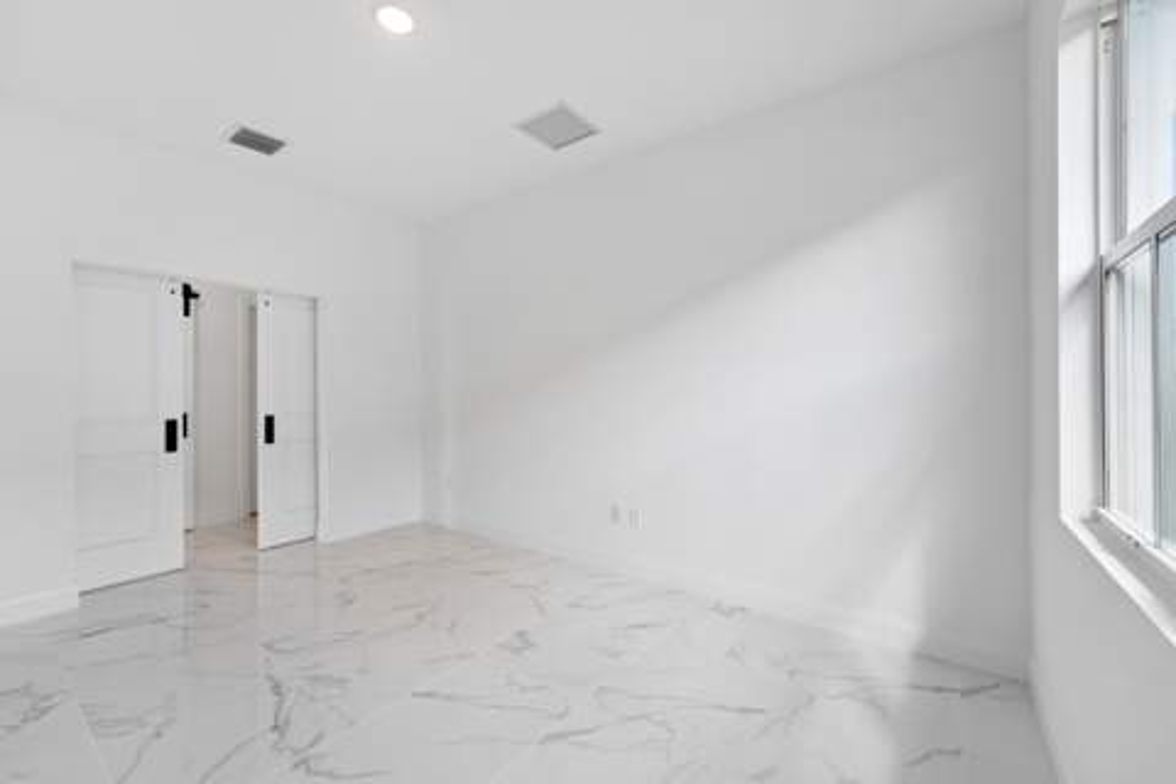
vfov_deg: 81.2
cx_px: 588
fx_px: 457
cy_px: 392
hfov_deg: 104.3
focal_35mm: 14
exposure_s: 1/30
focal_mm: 14
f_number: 8
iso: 100
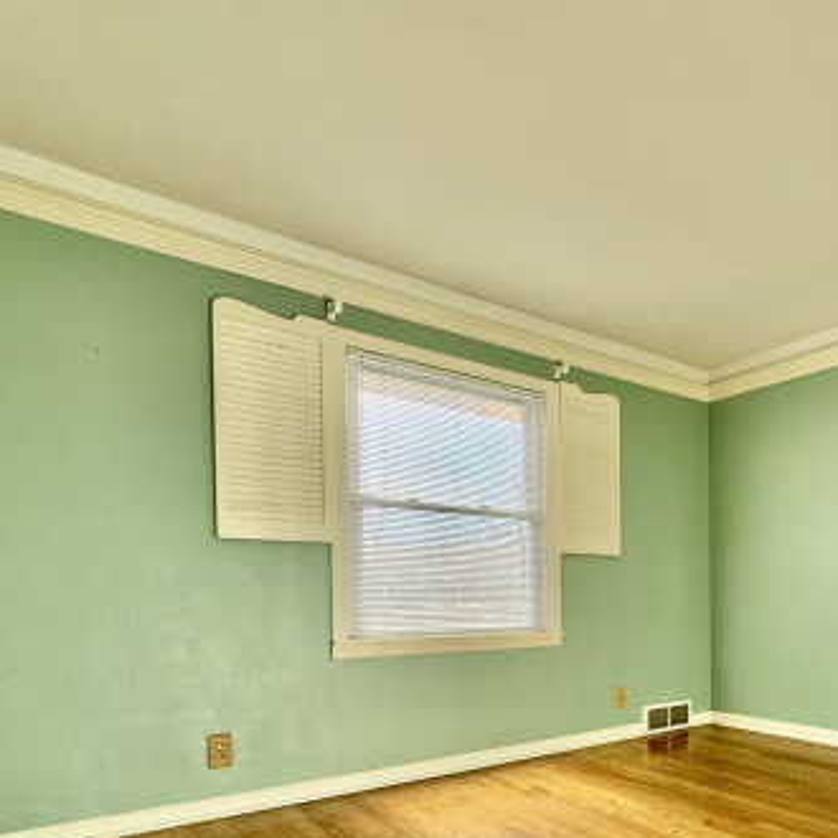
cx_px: 763
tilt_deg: -1.4
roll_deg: +0.3
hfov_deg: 54.3
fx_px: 685
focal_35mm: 25
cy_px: 612
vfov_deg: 60.1
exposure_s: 1/136
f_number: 2.2
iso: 40
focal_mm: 2.22
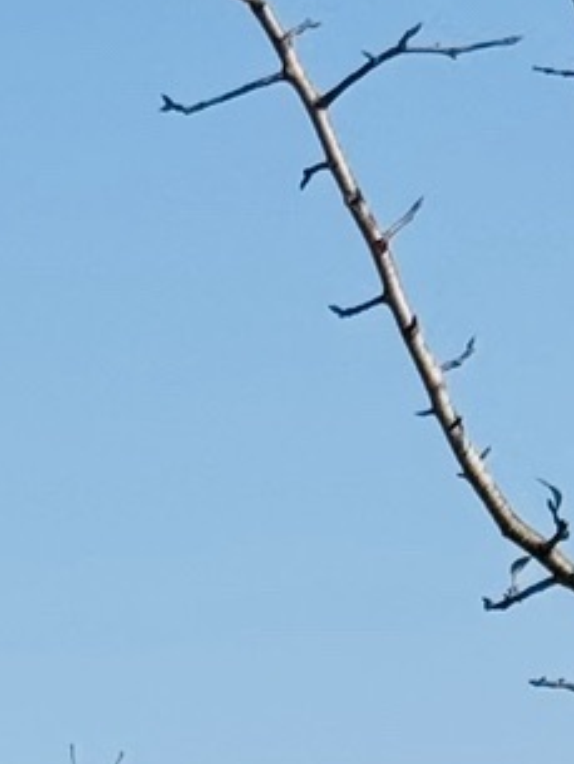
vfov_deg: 6.1
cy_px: 1663
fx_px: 6960
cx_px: -1048
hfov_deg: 4.6
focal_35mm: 315
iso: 64
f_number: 1.78
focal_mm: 6.76
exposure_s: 1/4310
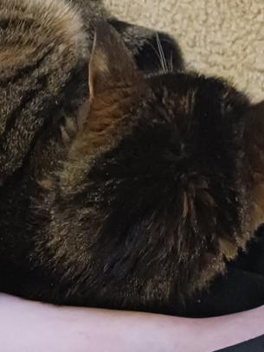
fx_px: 621
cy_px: 225
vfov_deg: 31.5
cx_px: 49
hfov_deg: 23.6
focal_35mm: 61
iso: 5000
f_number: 1.8
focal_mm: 4
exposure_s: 1/10
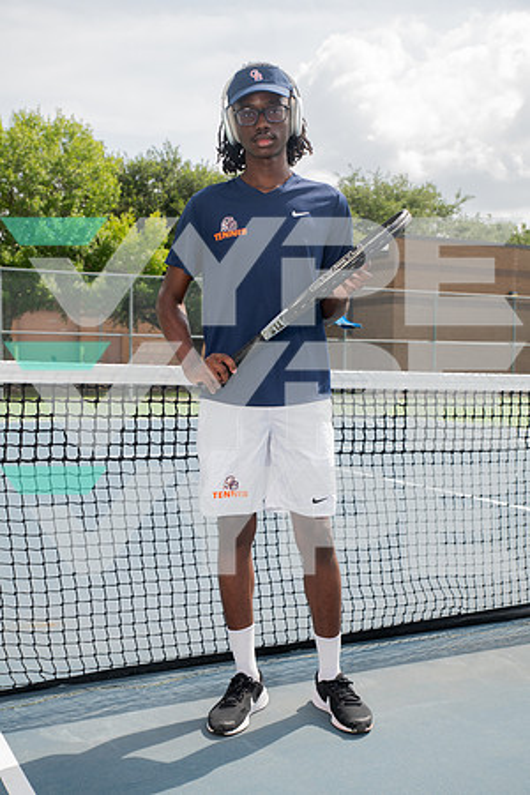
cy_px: 398
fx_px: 927
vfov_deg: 46.4
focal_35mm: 42
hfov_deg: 31.9
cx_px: 265
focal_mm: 42
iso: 100
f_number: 5.6
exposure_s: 1/320
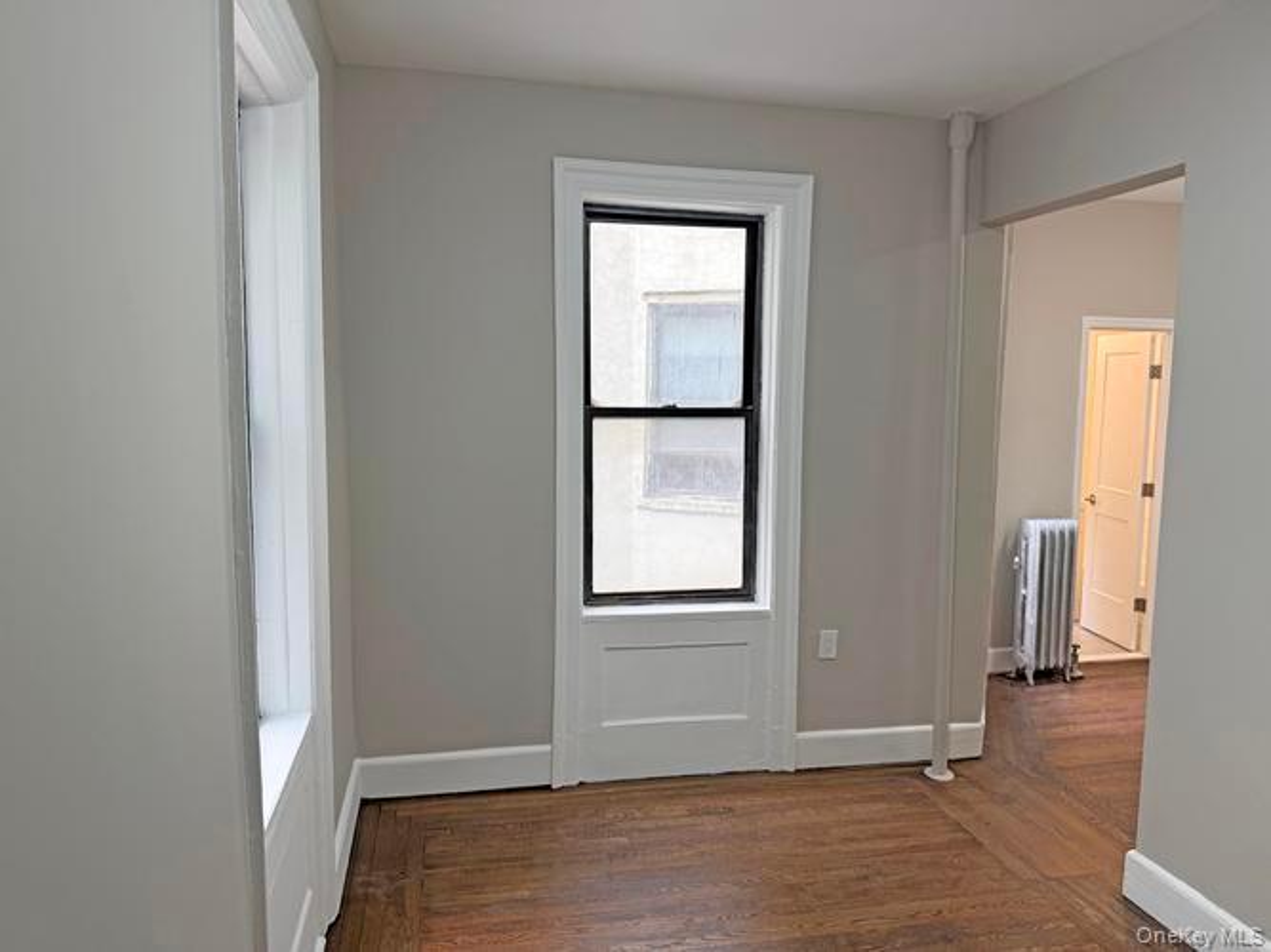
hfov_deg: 71.6
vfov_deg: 56.8
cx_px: 636
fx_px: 881
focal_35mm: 24
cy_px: 476
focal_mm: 6.76
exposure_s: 1/60
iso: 100
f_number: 1.78
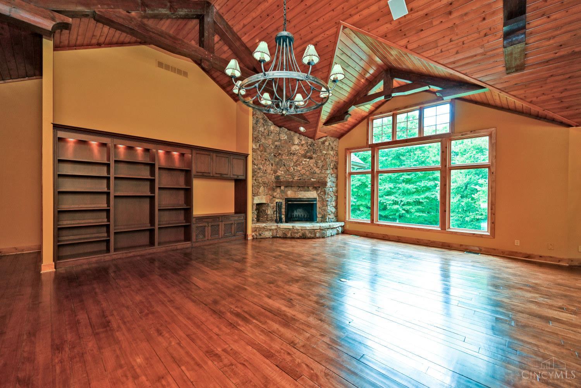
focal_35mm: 14
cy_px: 194
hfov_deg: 104.3
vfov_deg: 81.2
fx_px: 226
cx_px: 290
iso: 320
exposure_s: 1/60
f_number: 4
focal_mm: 14
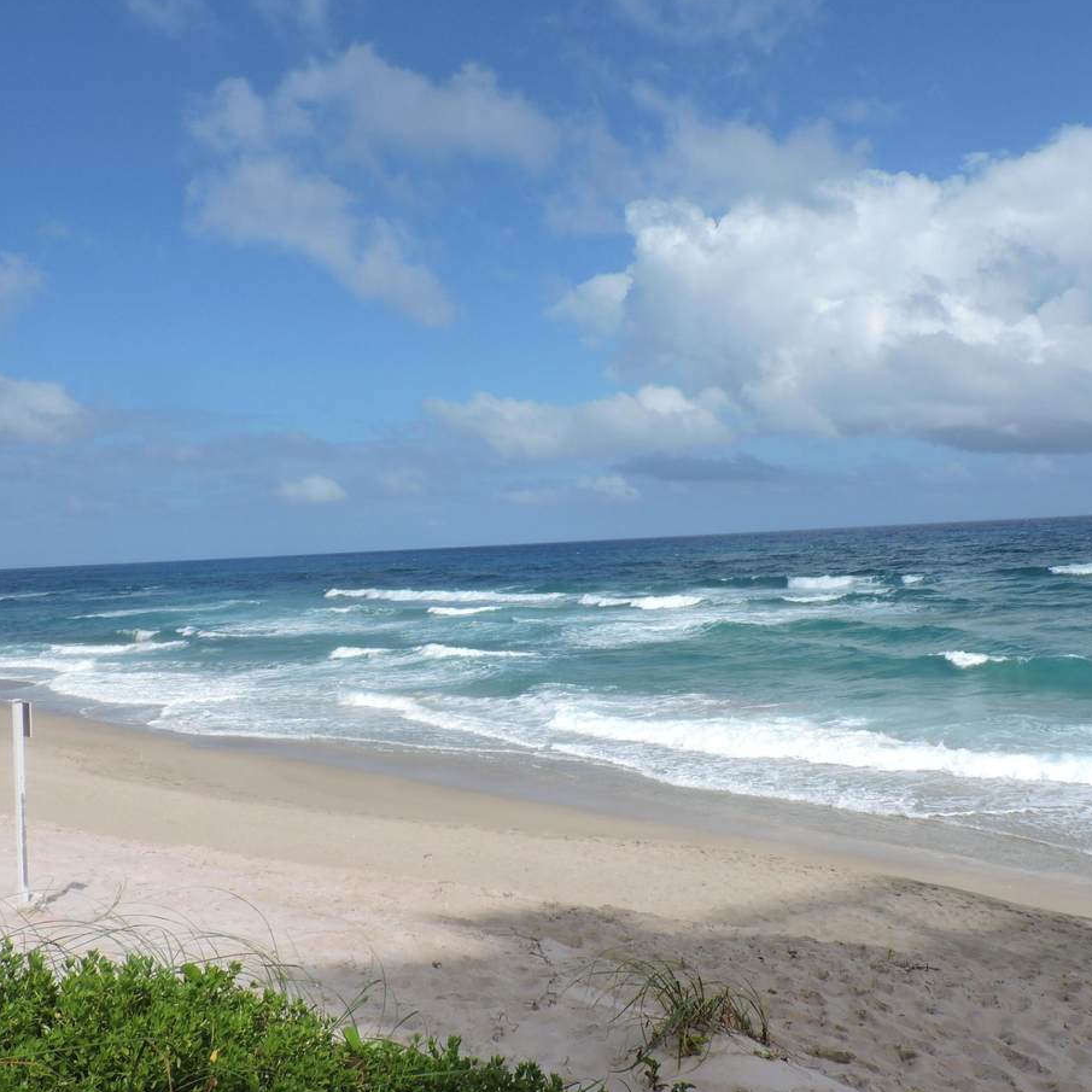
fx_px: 1071
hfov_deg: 54.0
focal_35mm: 30
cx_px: 500
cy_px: 554
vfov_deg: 54.0
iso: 100
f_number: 4.2
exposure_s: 1/1250
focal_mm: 4.3
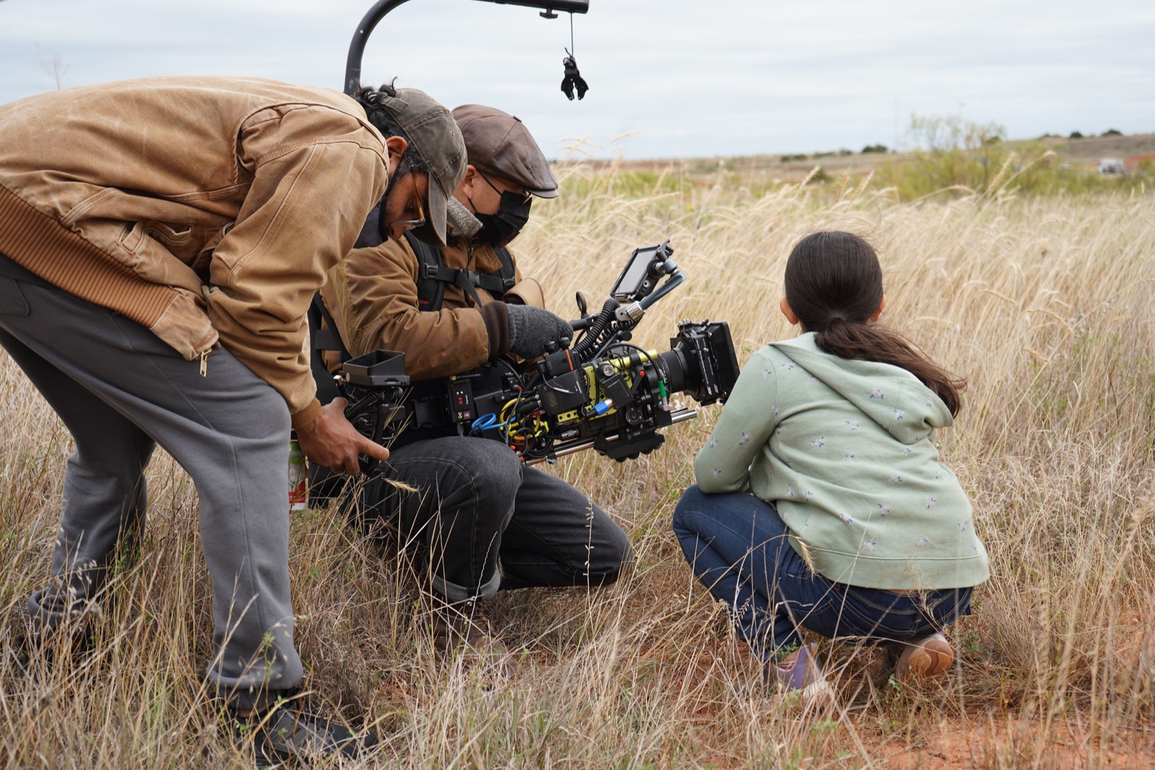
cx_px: 578
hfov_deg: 40.4
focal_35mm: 49
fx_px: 1572
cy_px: 385
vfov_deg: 27.5
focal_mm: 49
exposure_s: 1/200
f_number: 5
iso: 100
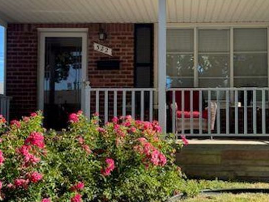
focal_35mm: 50
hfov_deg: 37.8
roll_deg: -0.3
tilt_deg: +3.2
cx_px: 176
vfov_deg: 29.1
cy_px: 108
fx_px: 389
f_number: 1.6
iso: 50
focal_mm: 4.2
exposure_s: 1/1195
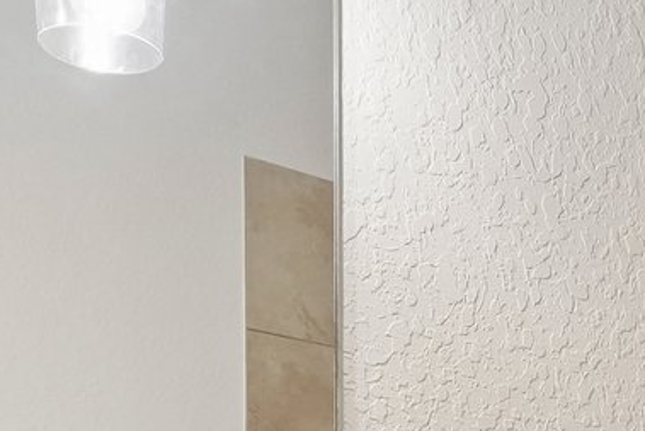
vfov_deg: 15.4
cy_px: 681
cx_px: 793
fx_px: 1452
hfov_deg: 22.8
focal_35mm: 81
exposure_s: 1/10
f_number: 8
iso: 500
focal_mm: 15
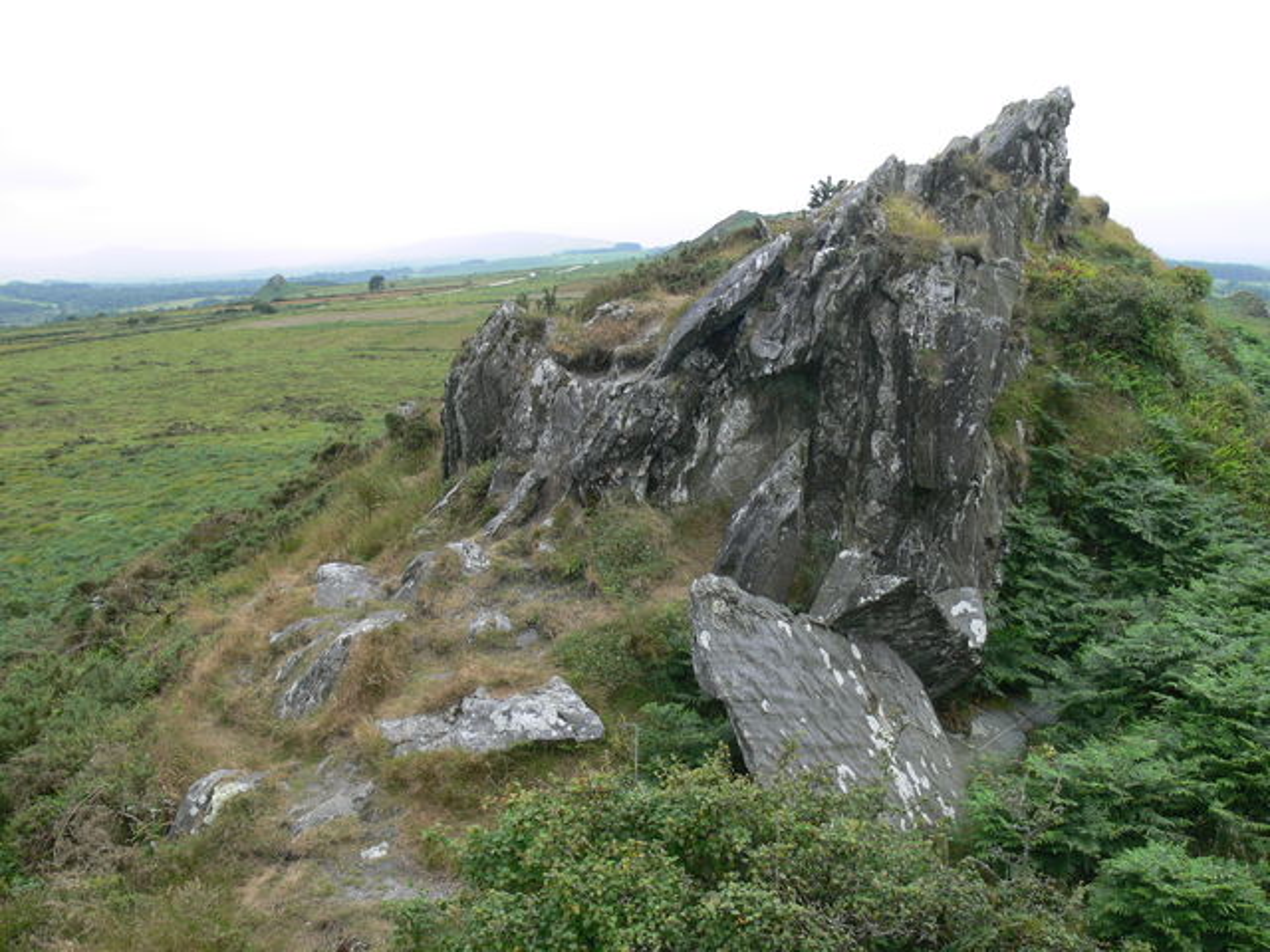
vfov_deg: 40.7
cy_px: 476
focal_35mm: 35
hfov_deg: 52.6
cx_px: 635
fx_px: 1284
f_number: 4
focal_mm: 7.4
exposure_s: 1/100
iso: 80
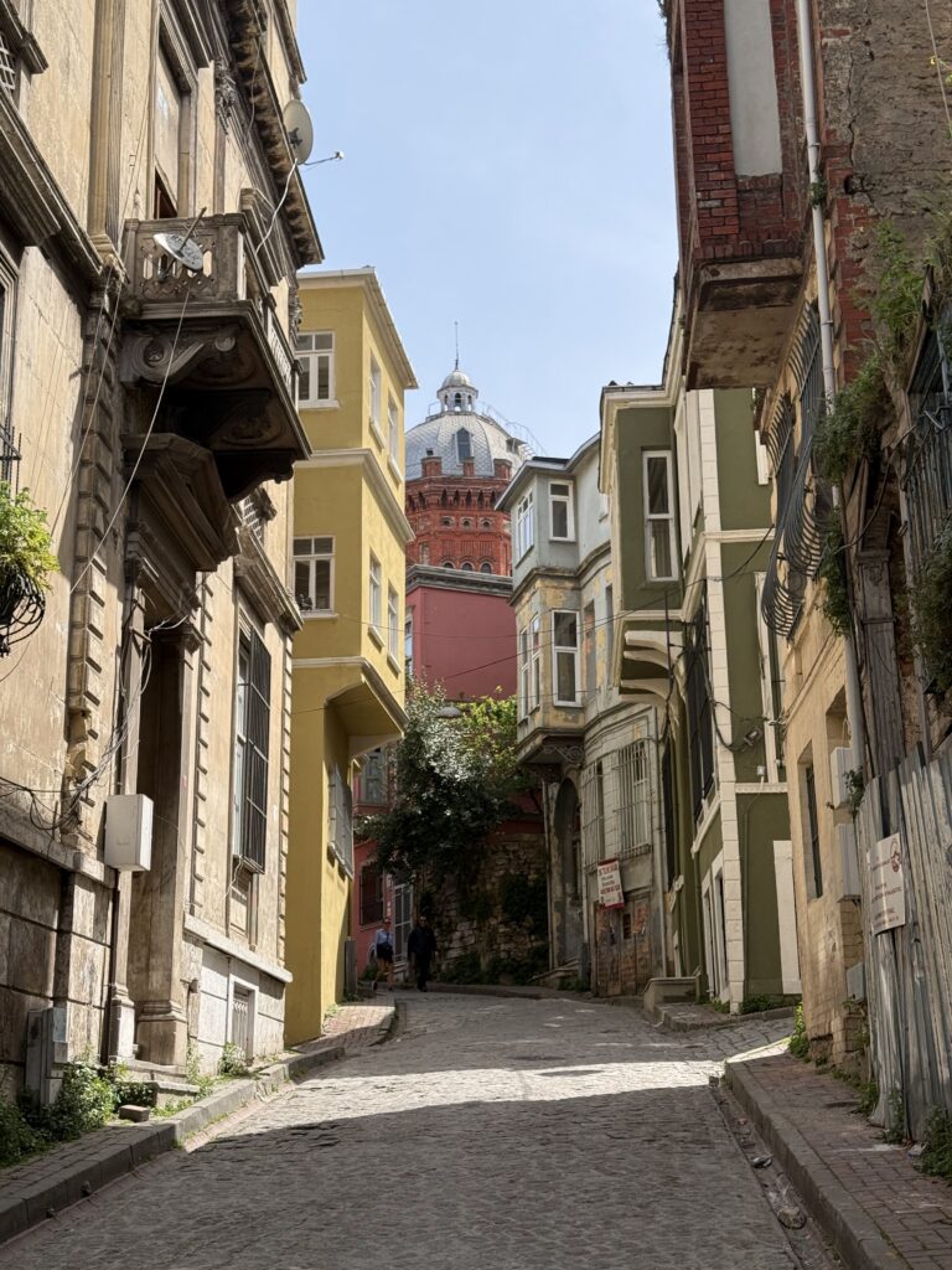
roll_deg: +0.2
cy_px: 635
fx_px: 1760
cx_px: 476
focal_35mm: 48
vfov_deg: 39.7
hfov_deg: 30.3
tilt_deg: +16.8
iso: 64
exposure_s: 1/2762
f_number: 1.78
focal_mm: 6.76
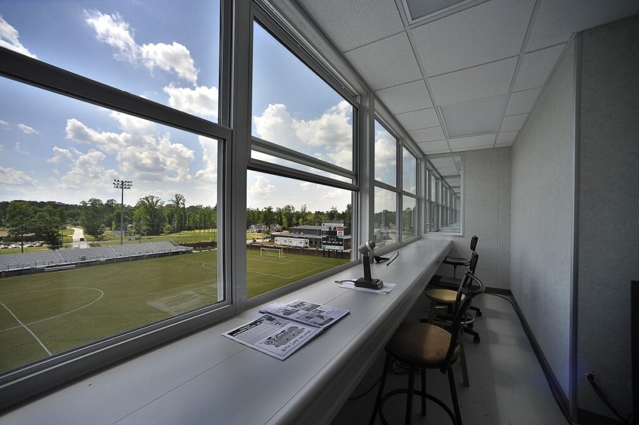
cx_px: 320
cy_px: 212
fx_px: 248
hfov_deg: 104.3
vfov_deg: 81.1
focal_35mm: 14
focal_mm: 14
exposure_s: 1/200
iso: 100
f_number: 8
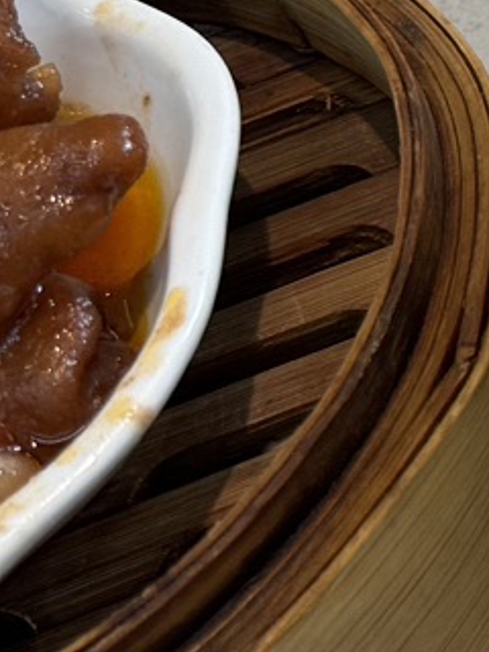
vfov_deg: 13.0
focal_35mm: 150
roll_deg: +14.0
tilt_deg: -41.9
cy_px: 4
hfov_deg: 8.9
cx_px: 1216
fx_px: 2825
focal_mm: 6.76
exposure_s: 1/100
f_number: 1.78
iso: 64
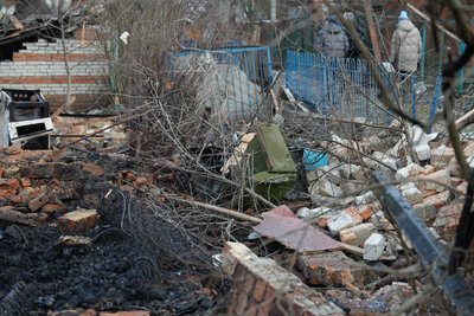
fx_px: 803
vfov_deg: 22.3
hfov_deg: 32.9
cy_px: 158
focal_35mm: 61
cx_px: 237
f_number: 2.8
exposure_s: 1/80
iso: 320
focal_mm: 61
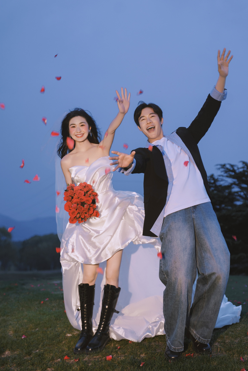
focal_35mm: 62
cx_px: 134
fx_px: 640
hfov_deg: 21.9
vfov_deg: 32.4
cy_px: 184
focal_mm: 54
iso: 320
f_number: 2.8
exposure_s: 1/125
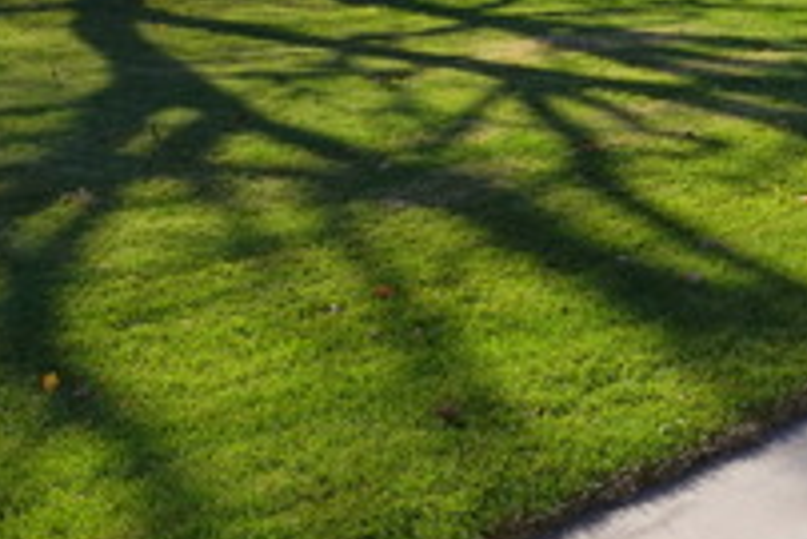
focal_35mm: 76
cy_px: -20
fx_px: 1705
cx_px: 1127
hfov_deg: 22.8
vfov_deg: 17.5
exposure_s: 1/80
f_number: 14
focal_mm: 16
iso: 100
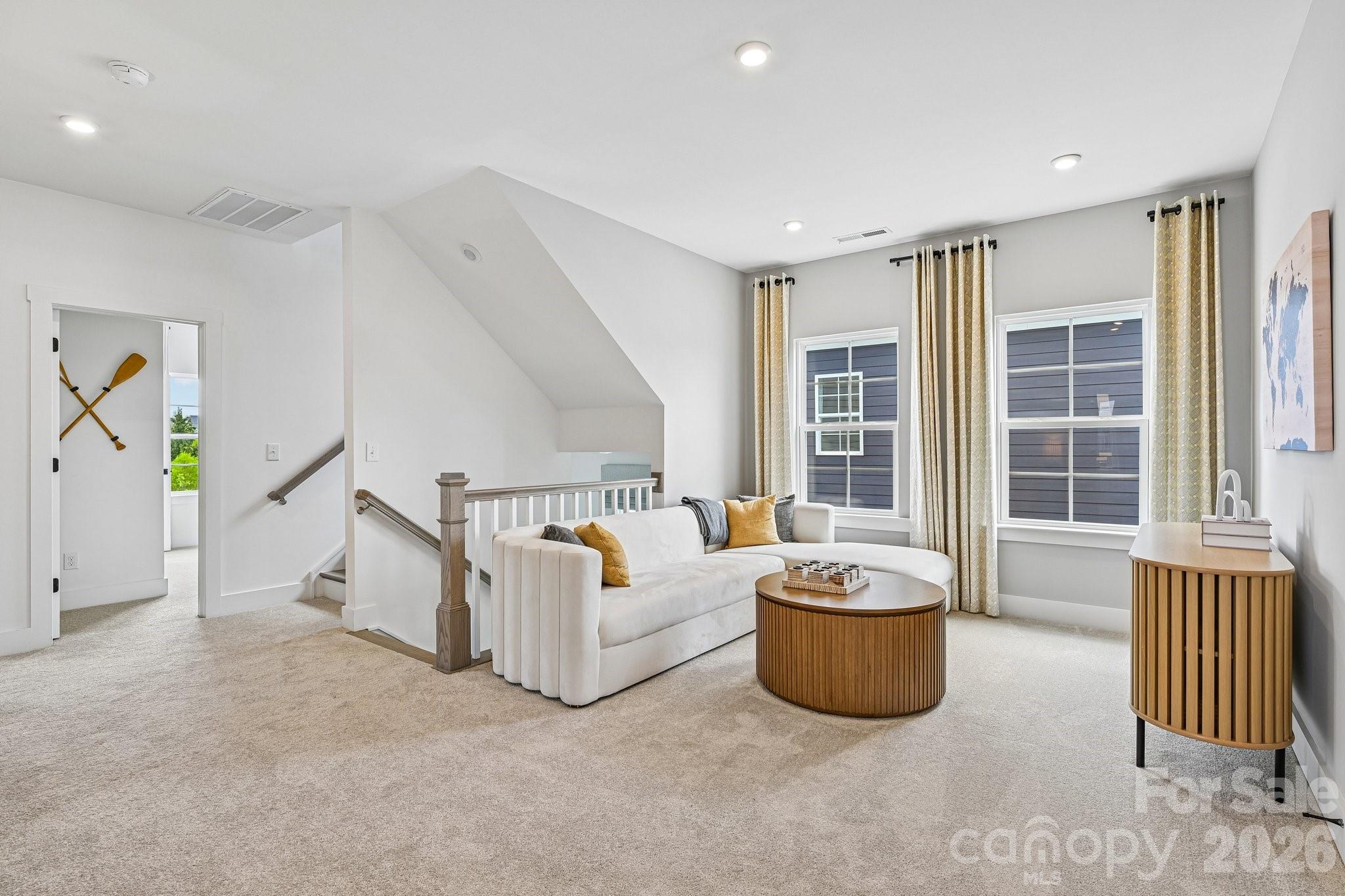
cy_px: 448
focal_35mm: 17
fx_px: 635
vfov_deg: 70.4
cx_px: 672
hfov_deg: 93.3
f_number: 8
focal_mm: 17
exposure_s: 1/8
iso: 100
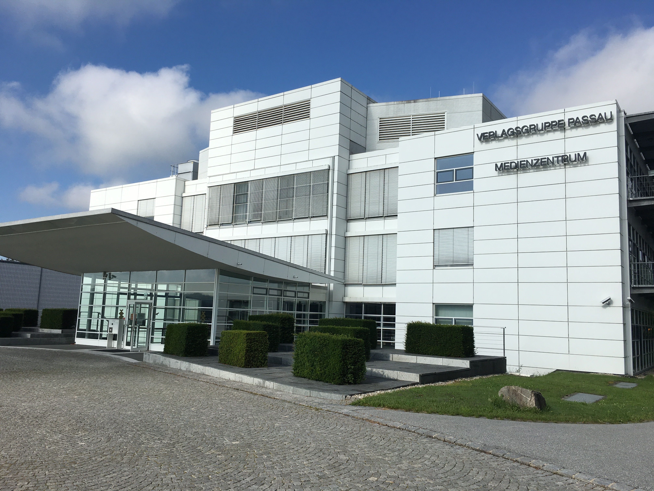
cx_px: 327
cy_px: 246
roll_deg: -2.1
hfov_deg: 61.7
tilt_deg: +8.0
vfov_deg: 48.2
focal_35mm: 29
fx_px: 548
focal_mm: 4.15
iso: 25
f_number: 2.2
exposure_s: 1/2481
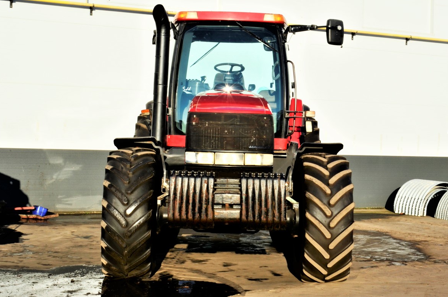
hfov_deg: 32.4
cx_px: 233
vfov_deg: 21.8
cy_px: 137
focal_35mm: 62
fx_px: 770
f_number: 29
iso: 125
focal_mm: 38
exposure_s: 1/30
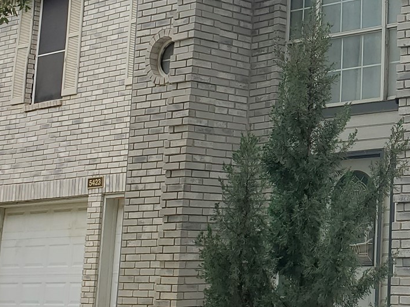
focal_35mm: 76
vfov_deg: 19.2
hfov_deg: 22.9
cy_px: 71
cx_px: 530
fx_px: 900
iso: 50
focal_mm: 4.3
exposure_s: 1/227
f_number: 2.4
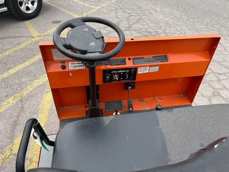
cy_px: 86
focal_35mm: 26
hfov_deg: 67.3
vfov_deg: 53.1
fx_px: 172
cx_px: 114
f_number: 1.6
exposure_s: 1/1372
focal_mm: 5.1
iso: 50
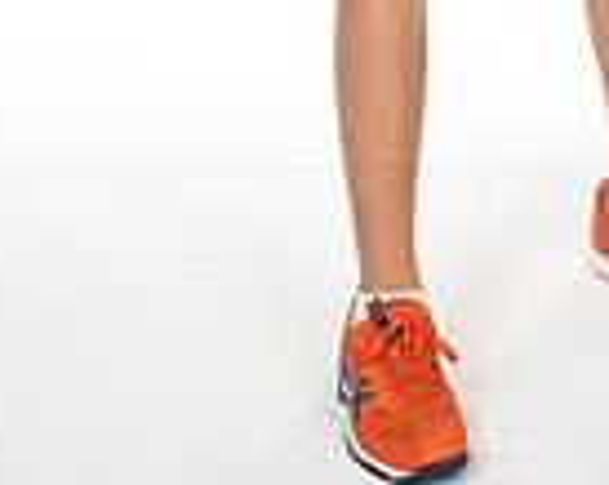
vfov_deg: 8.5
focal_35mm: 173
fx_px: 3112
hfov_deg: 11.1
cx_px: 565
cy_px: -458
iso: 800
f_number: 7.1
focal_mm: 56
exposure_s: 1/320
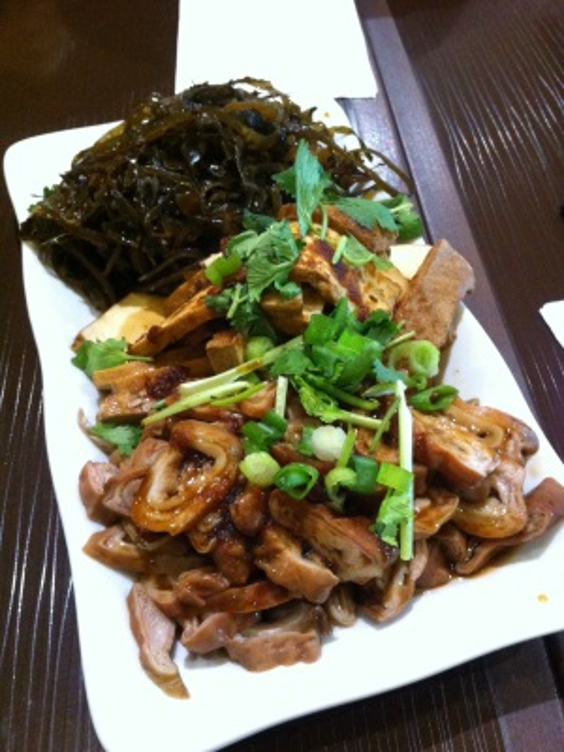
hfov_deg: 40.7
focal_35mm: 35
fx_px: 760
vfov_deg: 52.6
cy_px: 376
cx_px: 282
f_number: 2.8
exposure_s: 1/15
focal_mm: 3.85
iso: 640
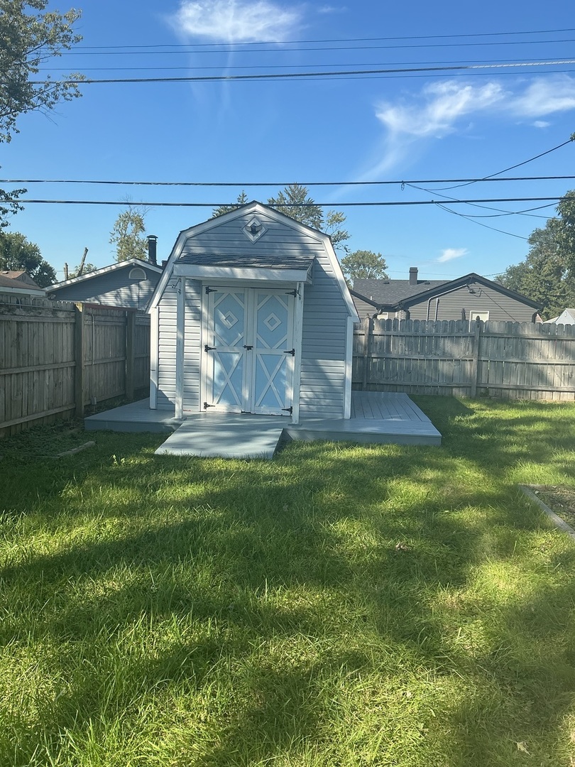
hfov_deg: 48.2
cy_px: 384
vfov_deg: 61.7
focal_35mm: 29
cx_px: 288
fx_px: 642
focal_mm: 3
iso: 25
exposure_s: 1/1168
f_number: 1.8
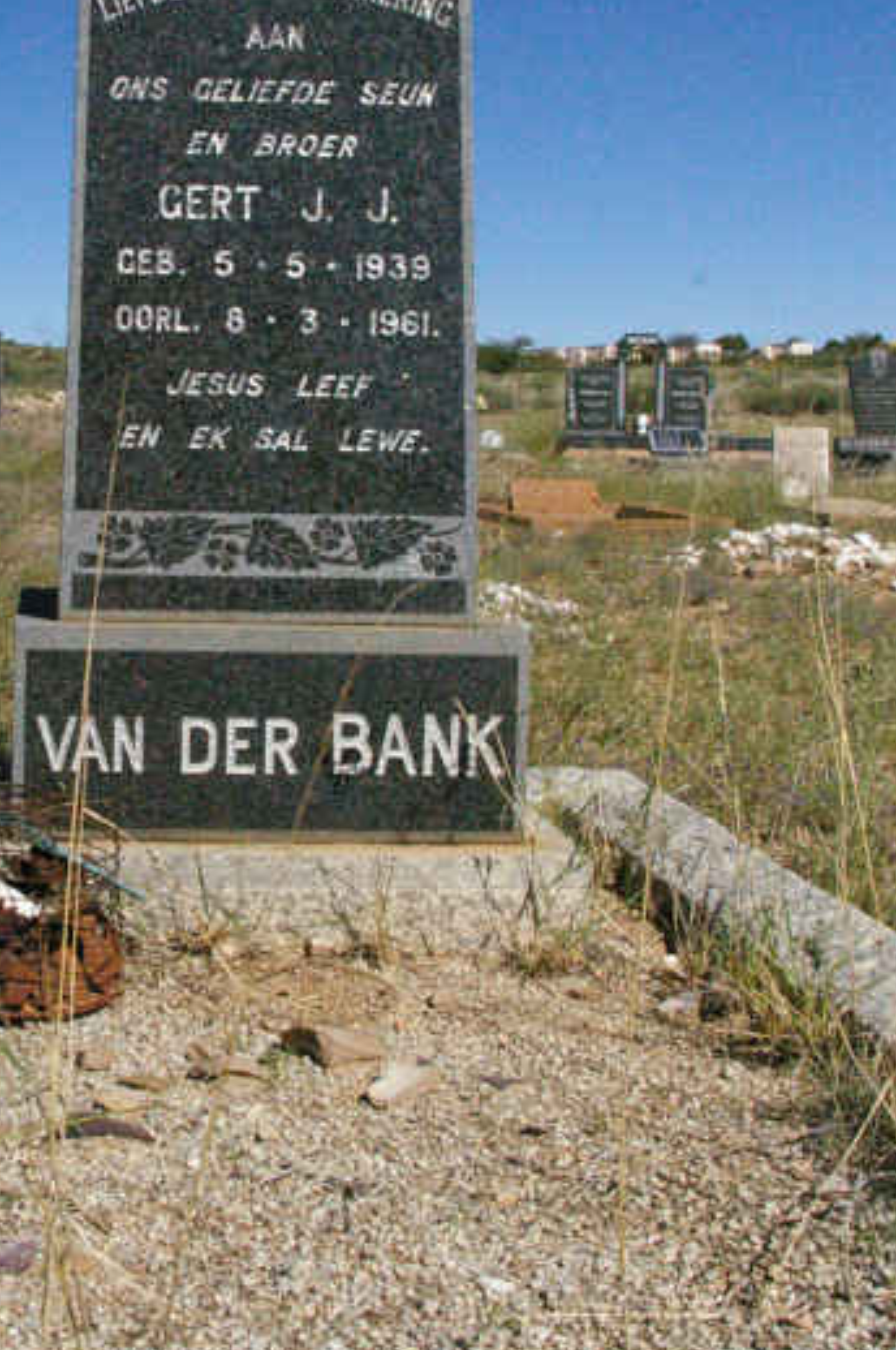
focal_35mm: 54
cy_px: 519
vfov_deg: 36.7
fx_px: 2021
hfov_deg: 24.6
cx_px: 182
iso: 3200
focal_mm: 20
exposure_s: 1/4000
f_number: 13
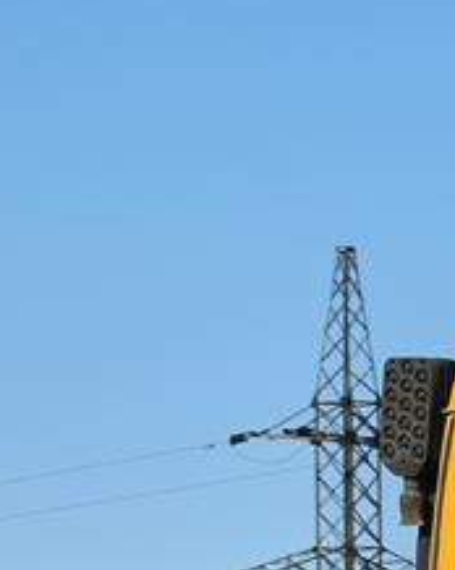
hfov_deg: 5.7
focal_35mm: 272
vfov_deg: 7.1
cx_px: 416
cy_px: 612
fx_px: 4578
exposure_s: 1/1000
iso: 100
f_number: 5
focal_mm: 35
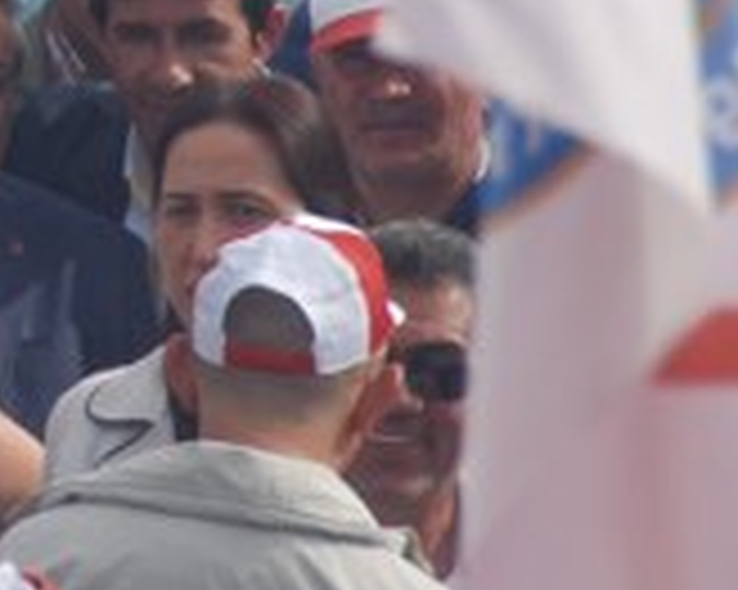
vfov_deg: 1.1
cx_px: -338
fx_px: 30080
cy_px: -135
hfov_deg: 1.4
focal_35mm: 1378
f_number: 5.6
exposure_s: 1/800
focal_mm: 200
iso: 200
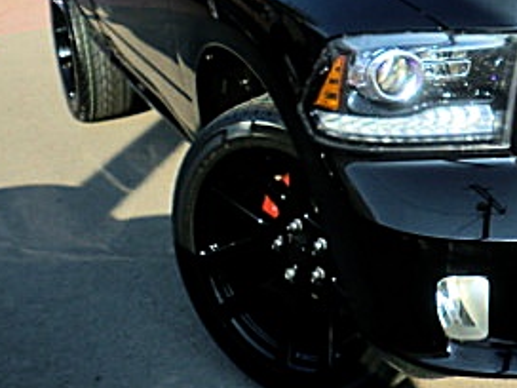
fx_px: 1090
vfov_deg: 19.4
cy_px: -23
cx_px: 464
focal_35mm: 73
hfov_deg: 25.8
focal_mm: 5.58
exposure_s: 1/640
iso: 64
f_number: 2.8
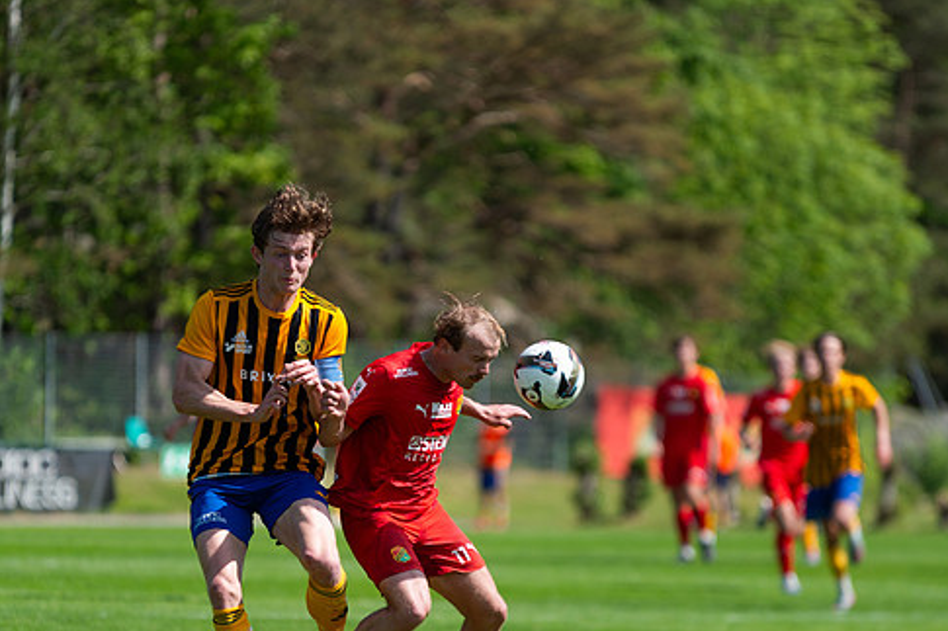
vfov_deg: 4.5
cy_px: 461
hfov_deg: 6.7
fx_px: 8055
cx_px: 314
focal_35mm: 306
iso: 100
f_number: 3.2
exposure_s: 1/2000
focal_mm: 200
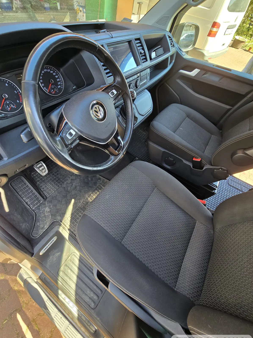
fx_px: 136
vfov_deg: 102.1
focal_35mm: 14
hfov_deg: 85.6
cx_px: 118
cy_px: 168
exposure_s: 1/50
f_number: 2.2
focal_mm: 2.2
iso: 64
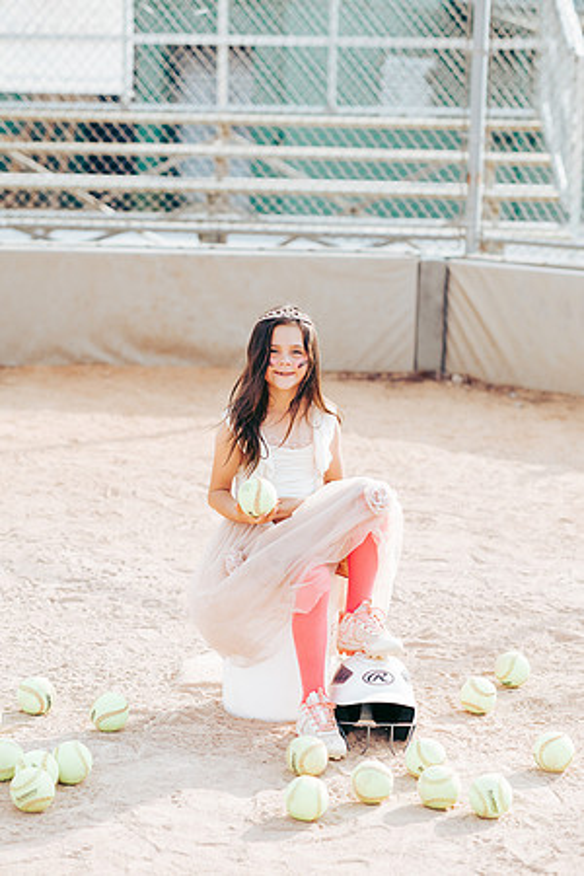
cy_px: 438
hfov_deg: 16.1
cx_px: 292
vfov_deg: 23.9
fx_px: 2068
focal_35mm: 85
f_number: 2.8
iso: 160
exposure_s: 1/640
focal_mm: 85
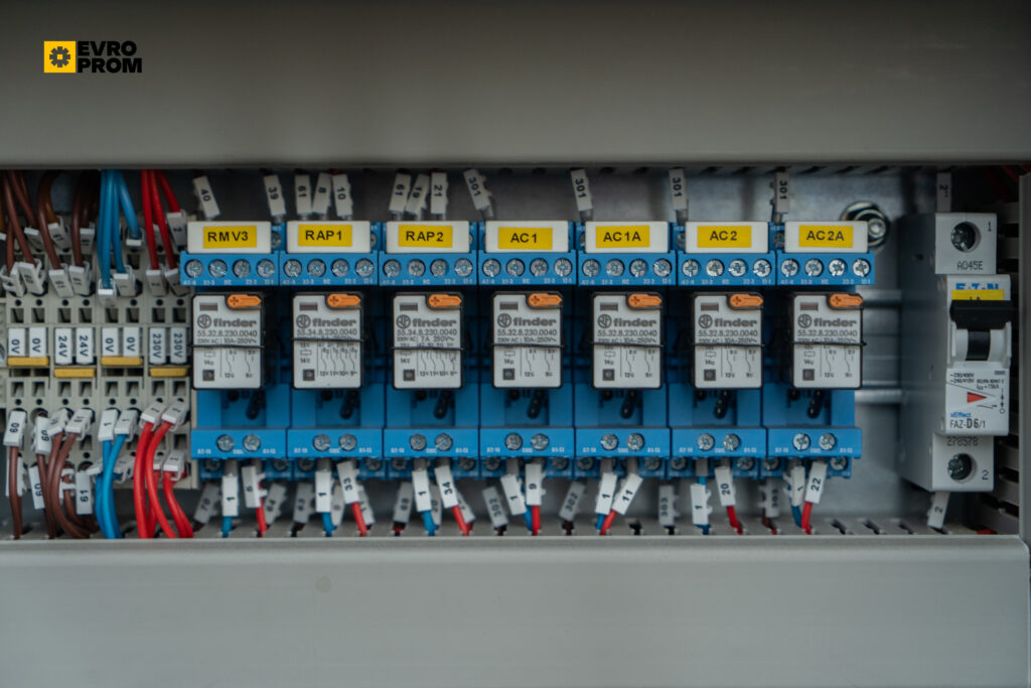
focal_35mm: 70
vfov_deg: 19.5
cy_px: 344
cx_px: 516
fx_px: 2005
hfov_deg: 28.8
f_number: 5
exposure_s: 1/50
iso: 400
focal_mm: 70
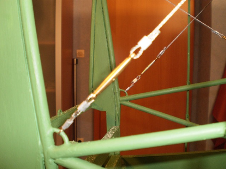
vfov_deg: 39.7
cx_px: 113
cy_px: 84
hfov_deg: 51.4
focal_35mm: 36
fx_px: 235
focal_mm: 6.3
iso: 125
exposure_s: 1/30
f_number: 3.1
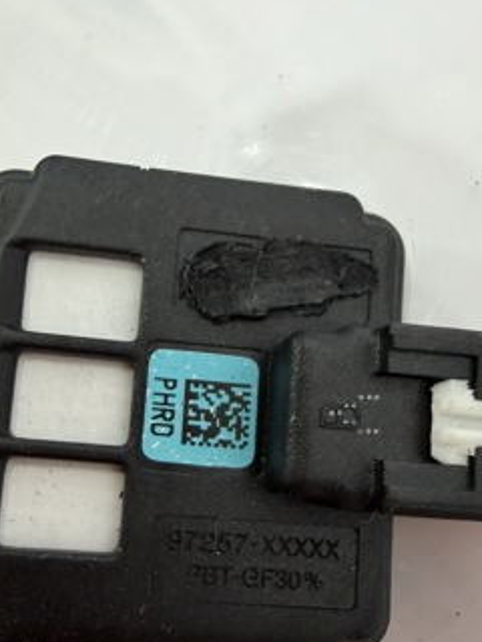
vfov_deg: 49.5
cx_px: 185
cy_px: 475
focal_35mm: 36
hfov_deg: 39.4
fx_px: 668
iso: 250
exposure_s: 1/100
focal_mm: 2.22
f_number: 2.2
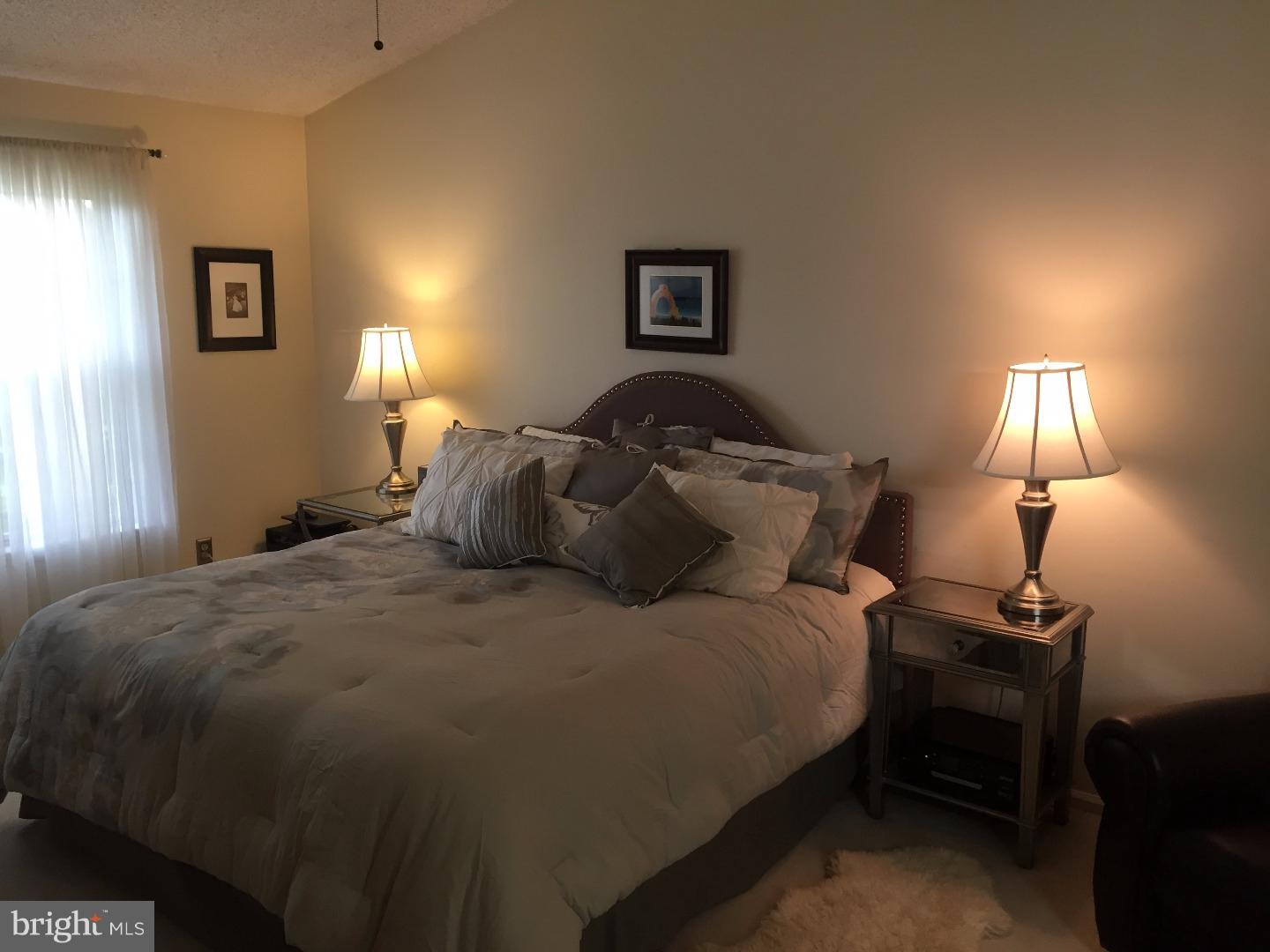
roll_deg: +0.1
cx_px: 635
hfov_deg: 61.7
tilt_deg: -9.4
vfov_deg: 48.2
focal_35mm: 29
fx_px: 1064
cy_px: 476
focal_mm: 4.15
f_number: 2.2
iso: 64
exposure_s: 1/30
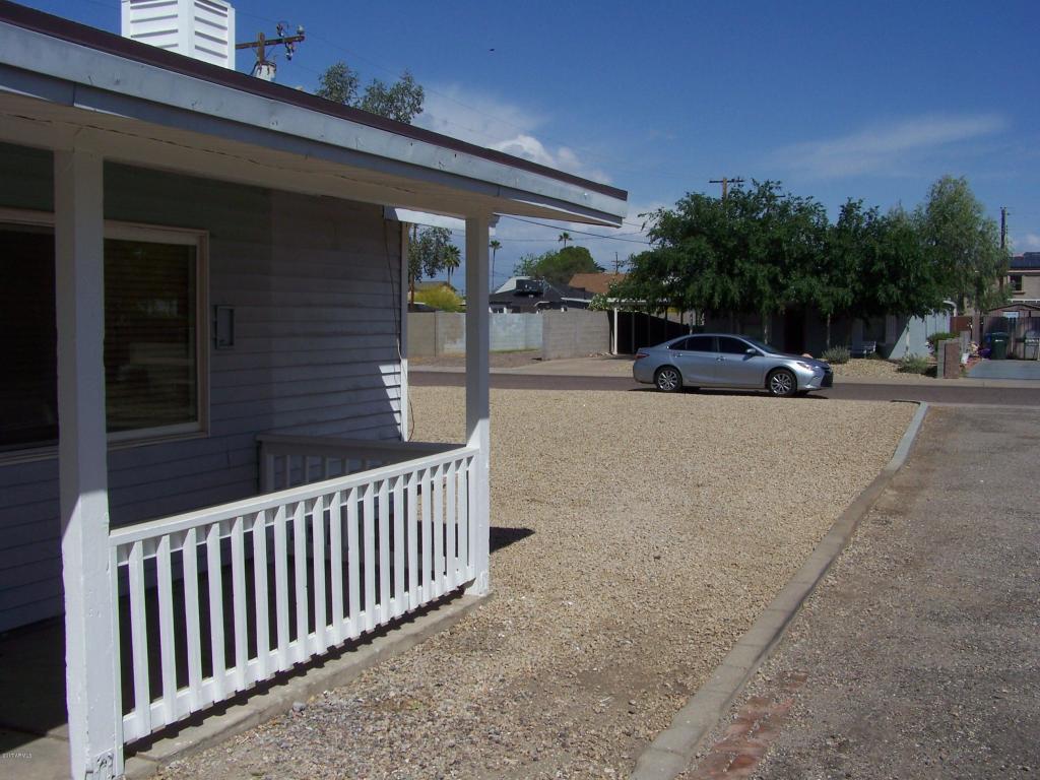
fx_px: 1142
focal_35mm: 38
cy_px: 390
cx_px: 520
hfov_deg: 49.0
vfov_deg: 37.7
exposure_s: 1/800
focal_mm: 6.3
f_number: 5.6
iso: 64
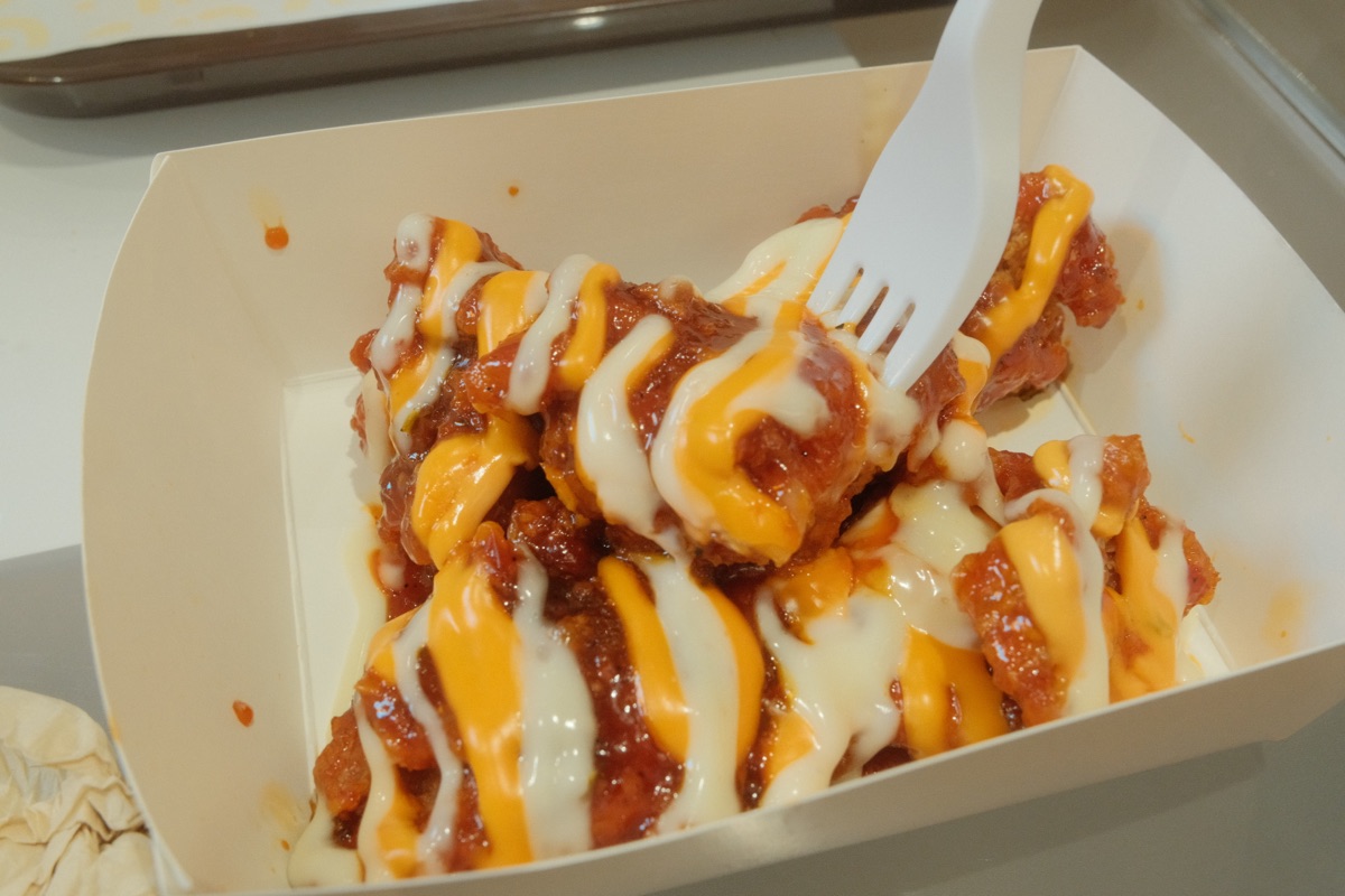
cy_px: 448
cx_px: 672
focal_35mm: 33
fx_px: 1233
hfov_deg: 57.2
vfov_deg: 40.0
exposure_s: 1/60
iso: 4000
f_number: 8
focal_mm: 21.9
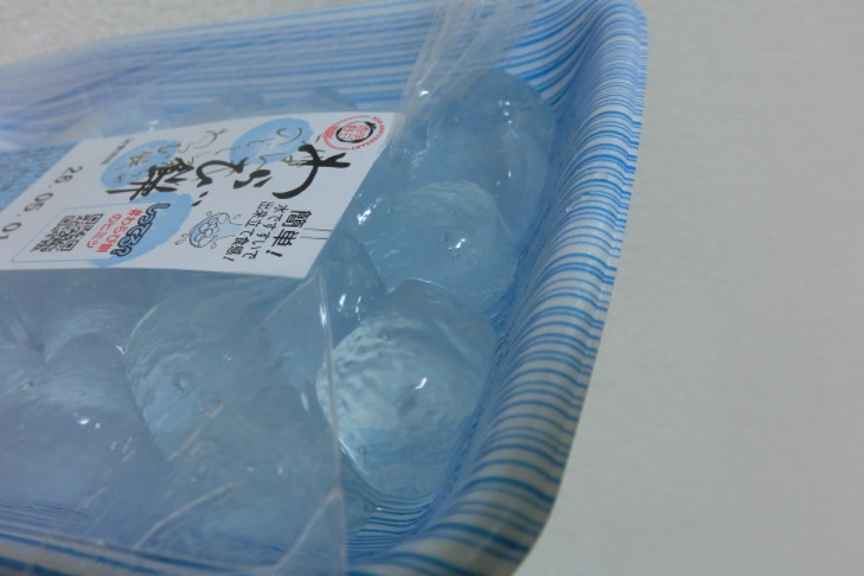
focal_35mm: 30
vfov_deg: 43.6
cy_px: 303
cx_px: 431
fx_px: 720
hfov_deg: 61.9
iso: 320
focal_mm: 5
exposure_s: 1/125
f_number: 3
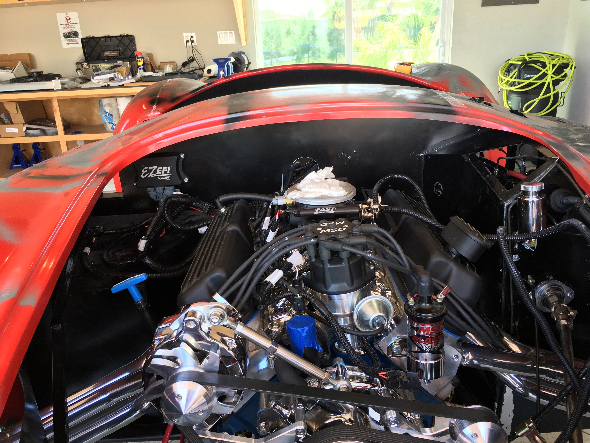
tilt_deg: -20.2
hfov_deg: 61.7
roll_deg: +3.9
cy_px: 222
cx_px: 295
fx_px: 494
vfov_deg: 48.2
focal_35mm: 29
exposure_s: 1/60
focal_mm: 4.15
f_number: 2.2
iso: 32
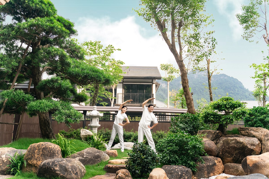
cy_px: 90
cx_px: 134
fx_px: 247
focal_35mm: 33
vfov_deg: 40.0
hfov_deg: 57.2
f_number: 2.8
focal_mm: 33
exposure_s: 1/500
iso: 160
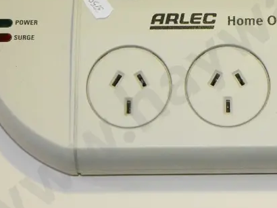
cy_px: 23
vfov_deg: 9.0
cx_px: 259
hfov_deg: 11.9
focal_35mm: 165
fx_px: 1321
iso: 3200
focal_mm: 33
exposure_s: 1/160
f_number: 5.6
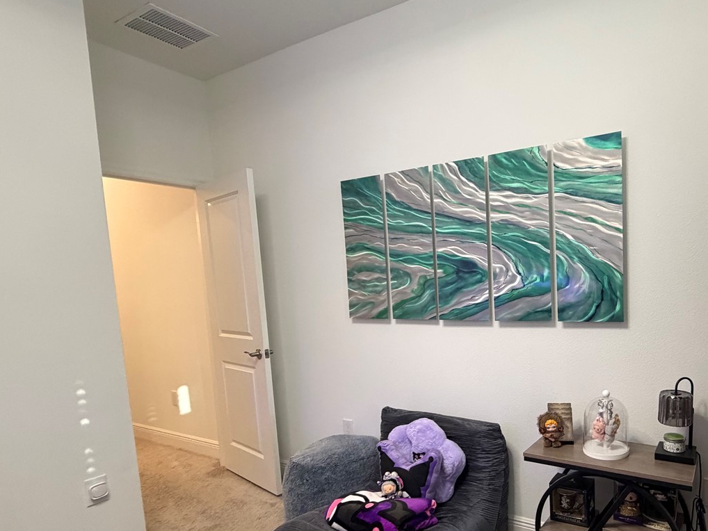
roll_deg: +2.1
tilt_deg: -5.8
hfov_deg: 72.9
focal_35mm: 22
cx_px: 498
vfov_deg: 60.5
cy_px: 325
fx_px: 450
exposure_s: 1/84
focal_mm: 2.22
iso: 320
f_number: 2.2
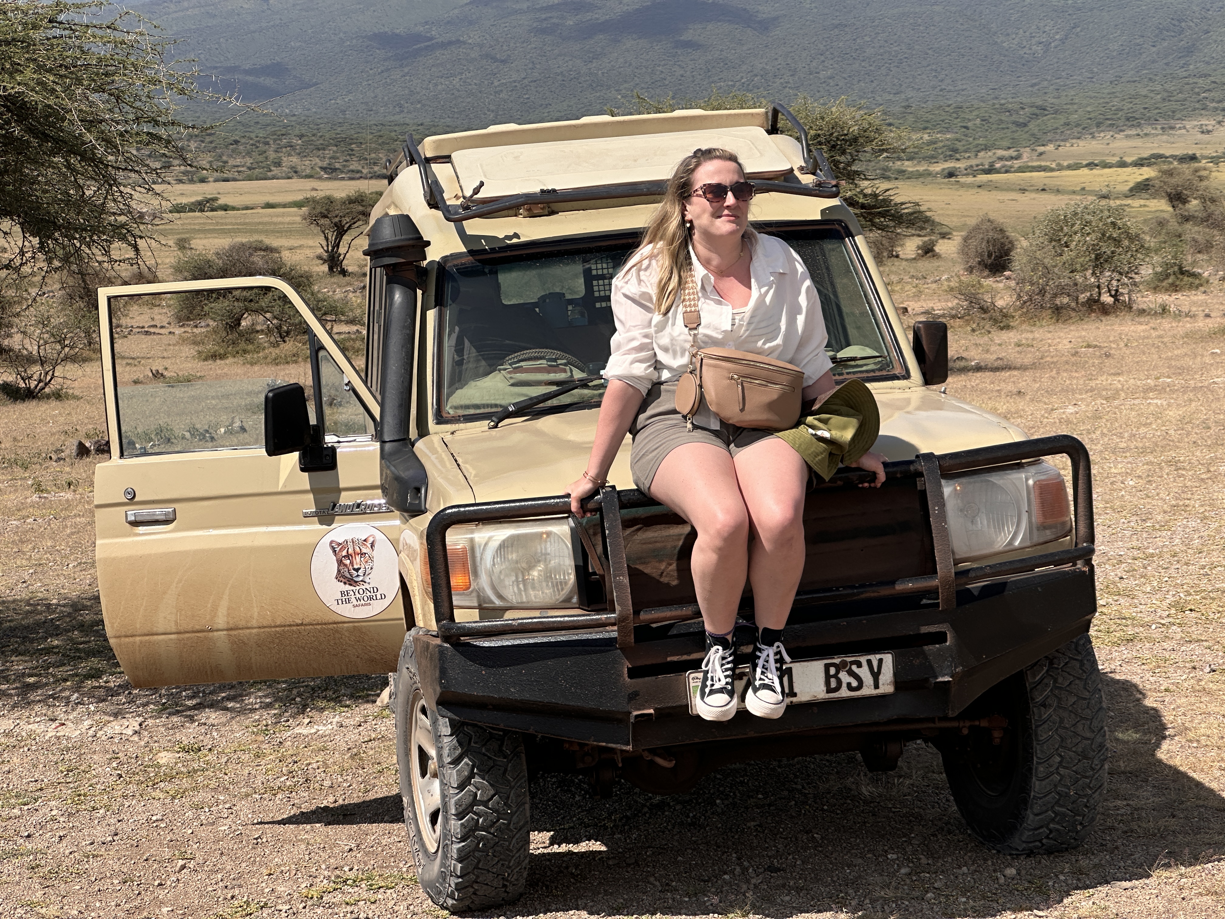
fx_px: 2725
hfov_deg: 25.3
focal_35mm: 77
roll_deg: +0.3
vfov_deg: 19.1
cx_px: 612
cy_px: 460
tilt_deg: -4.7
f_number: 2.8
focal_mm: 9
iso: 32
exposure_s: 1/1309
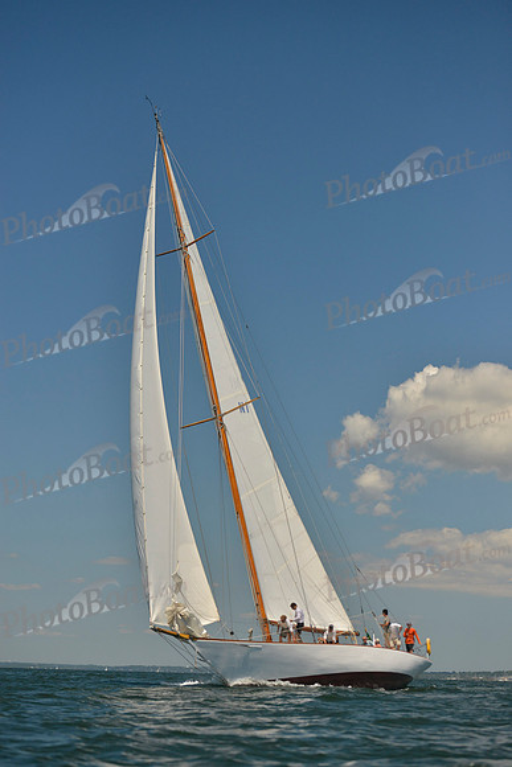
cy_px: 384
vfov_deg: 27.0
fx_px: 1599
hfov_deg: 18.2
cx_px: 256
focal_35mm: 75
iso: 400
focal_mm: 75
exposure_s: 1/5000
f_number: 4
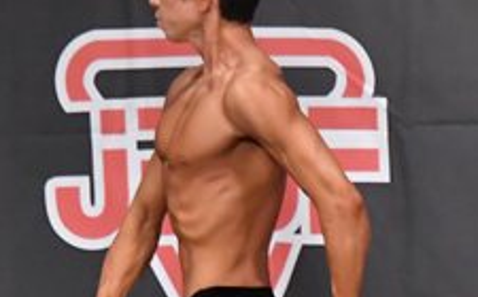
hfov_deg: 2.8
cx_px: 668
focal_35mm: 763
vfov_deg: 1.7
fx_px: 9927
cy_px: 373
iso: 6400
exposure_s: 1/400
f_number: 5.6
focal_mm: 145
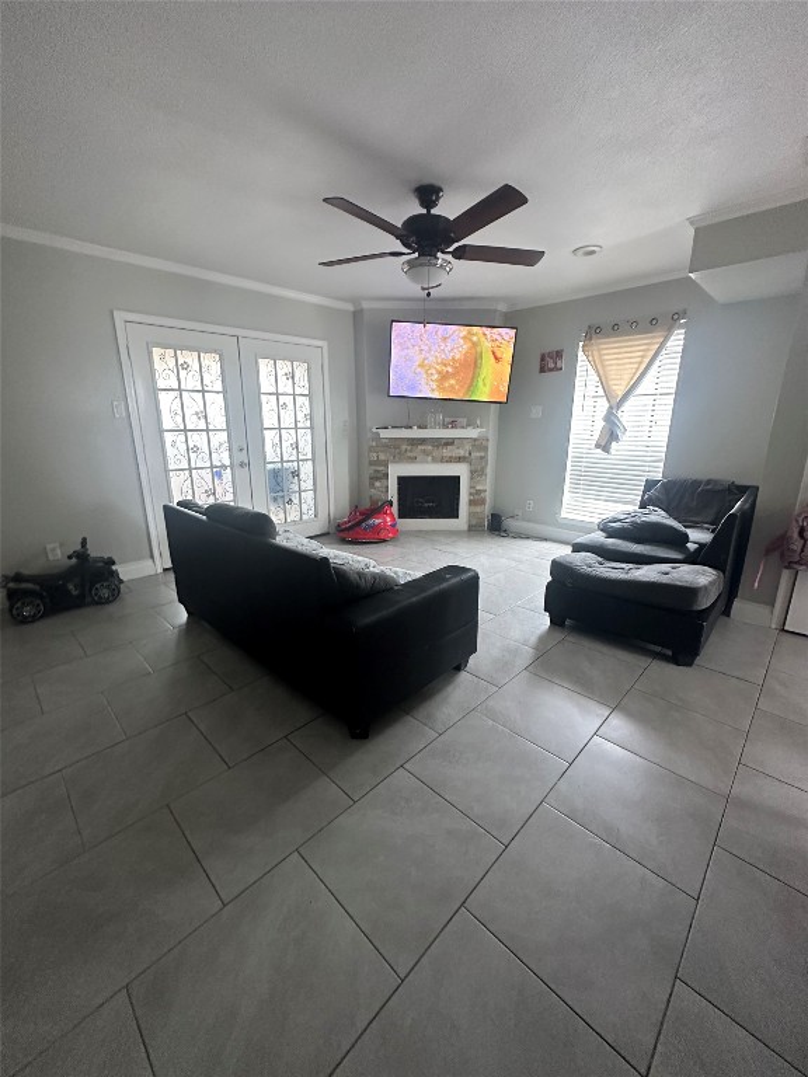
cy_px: 538
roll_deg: -0.1
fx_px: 436
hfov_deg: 85.7
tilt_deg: -15.1
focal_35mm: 14
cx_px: 404
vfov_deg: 102.1
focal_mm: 2.22
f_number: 2.2
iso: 500
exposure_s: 1/60
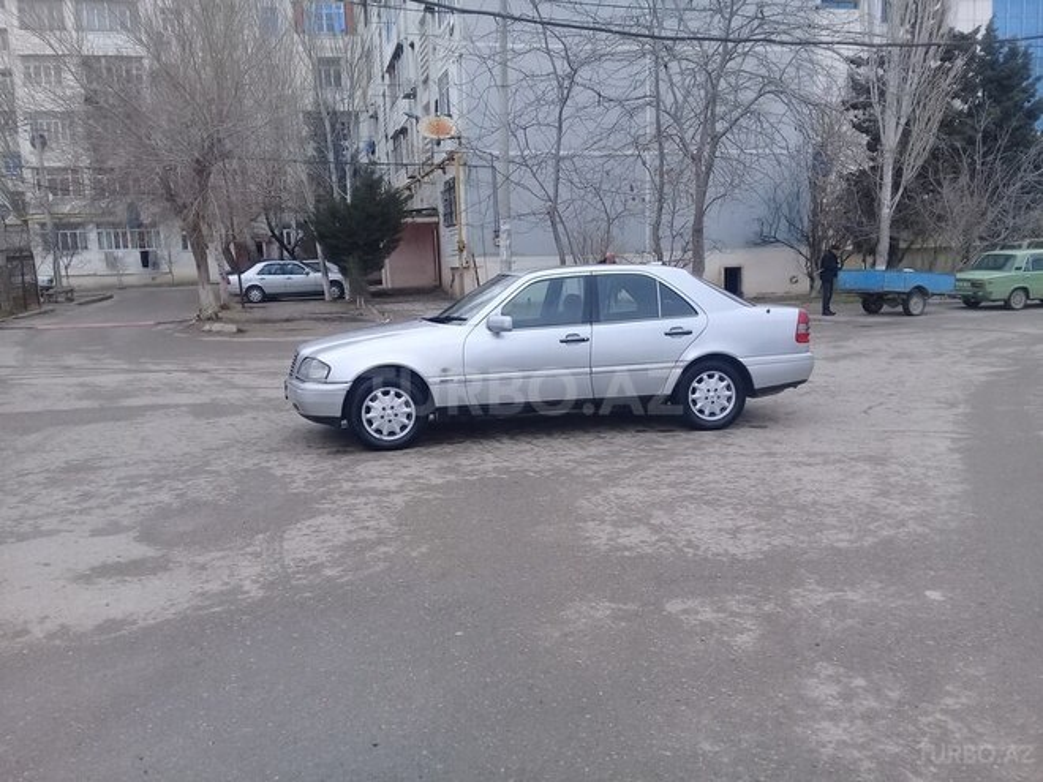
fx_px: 934
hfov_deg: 58.4
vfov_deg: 45.4
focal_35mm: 31
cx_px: 522
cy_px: 391
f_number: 2.2
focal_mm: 3.3
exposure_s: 1/345
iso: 50
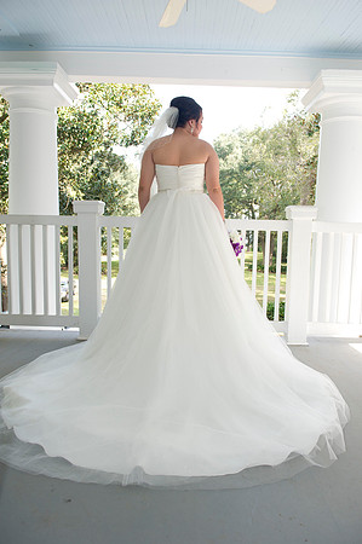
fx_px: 393
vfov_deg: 69.4
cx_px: 181
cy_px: 272
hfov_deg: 49.5
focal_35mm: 26
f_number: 5.6
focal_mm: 26
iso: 320
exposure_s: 1/125
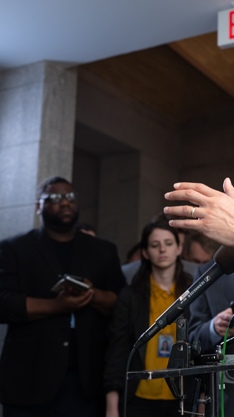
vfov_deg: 37.2
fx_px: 618
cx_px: 221
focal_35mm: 56
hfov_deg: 20.9
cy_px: 205
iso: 1000
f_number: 2.8
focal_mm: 35
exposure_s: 1/400
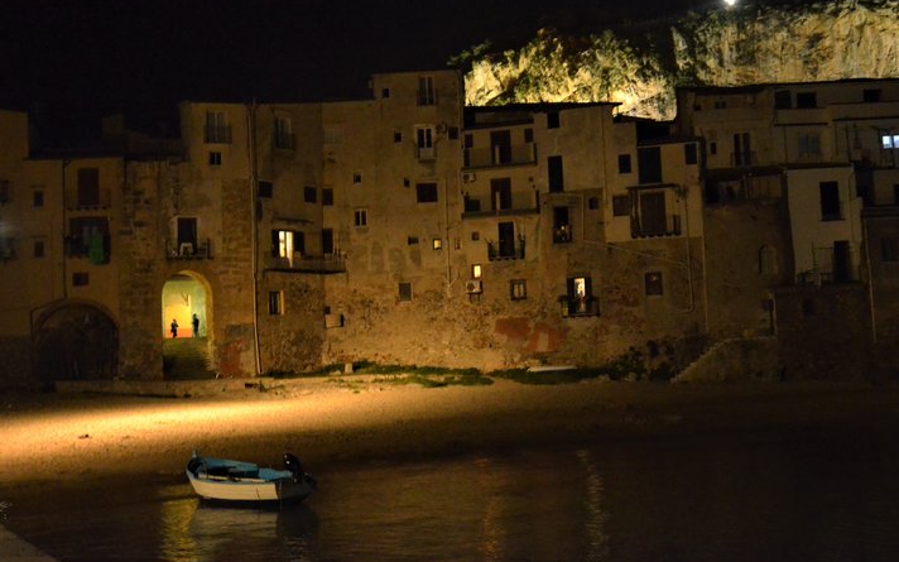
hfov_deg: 41.8
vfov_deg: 26.8
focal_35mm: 48
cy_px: 241
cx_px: 455
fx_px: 1176
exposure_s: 1/4
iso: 6400
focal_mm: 28
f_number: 5
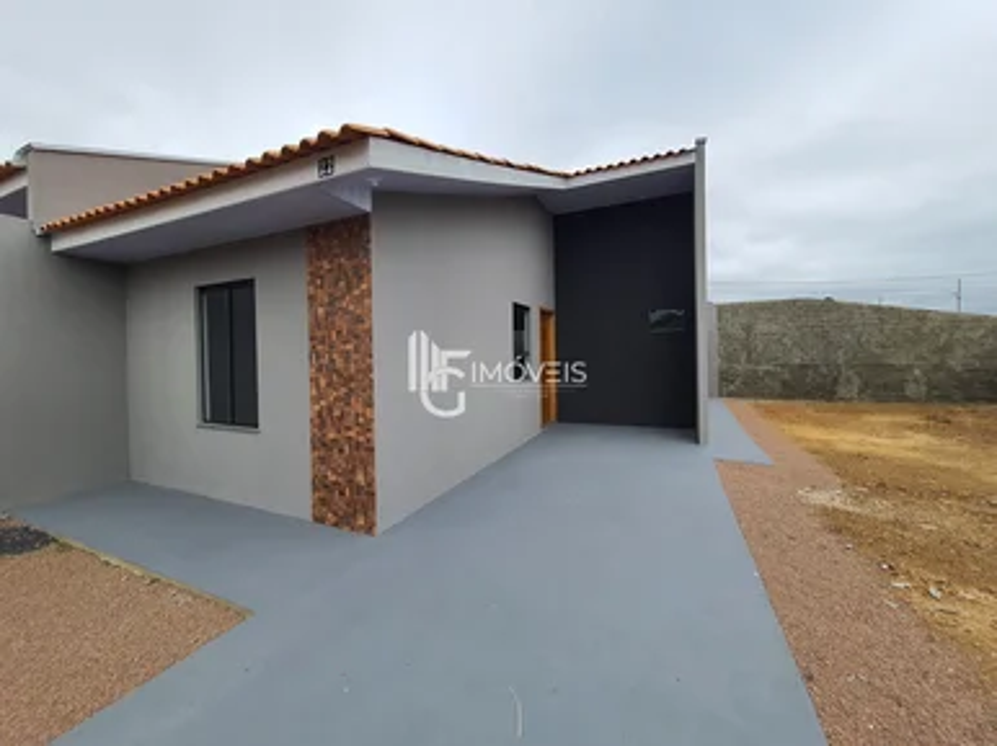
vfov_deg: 89.9
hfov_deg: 106.2
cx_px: 498
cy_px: 373
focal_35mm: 13
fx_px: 374
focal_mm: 1.74
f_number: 2.2
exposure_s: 1/878
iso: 50
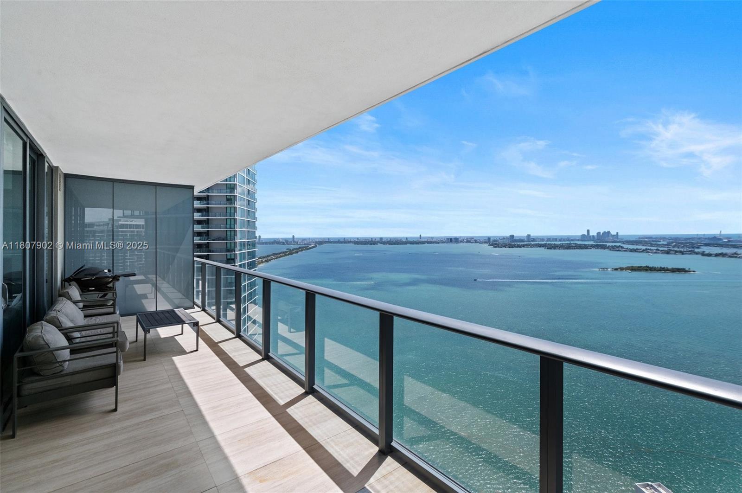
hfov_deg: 96.8
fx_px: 329
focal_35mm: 16
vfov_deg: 73.6
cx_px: 371
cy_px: 246
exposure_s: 1/1000
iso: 200
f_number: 8
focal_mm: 16
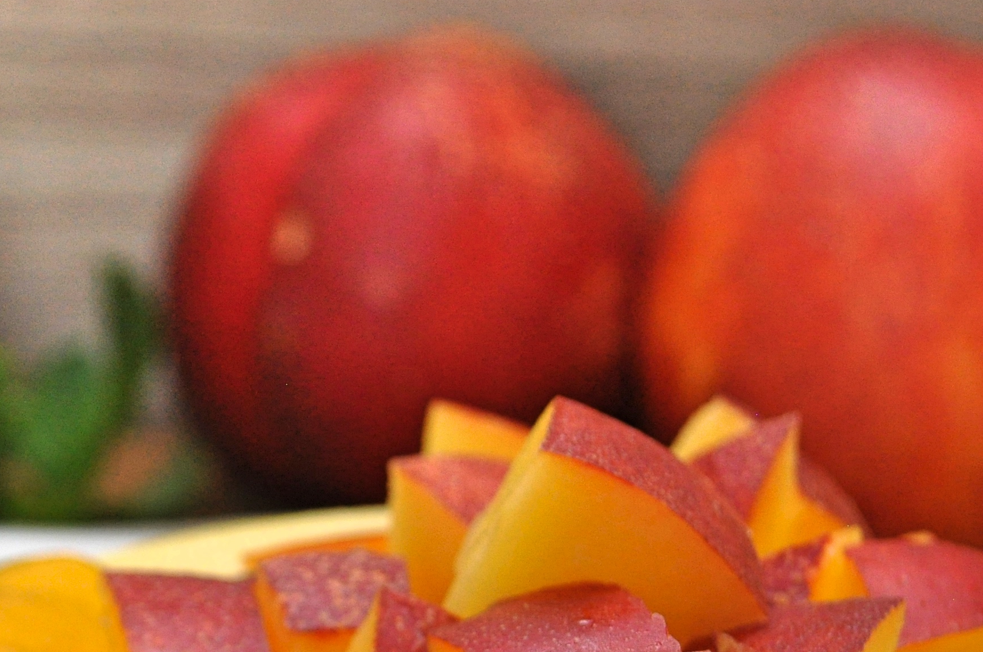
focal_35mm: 112
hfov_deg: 18.0
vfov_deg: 12.0
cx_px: 135
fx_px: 3054
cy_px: 714
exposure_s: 1/60
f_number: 4.5
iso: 800
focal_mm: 30
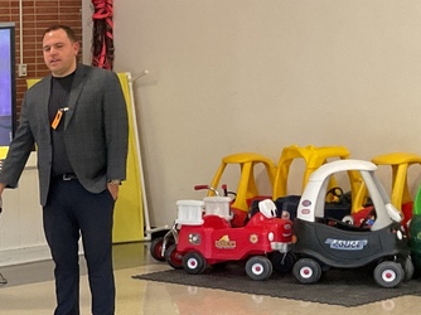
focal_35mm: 89
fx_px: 1082
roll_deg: +3.1
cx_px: -184
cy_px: 273
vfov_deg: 16.4
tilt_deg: -9.8
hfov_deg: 19.6
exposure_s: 1/60
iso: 100
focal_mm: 3
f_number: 1.8
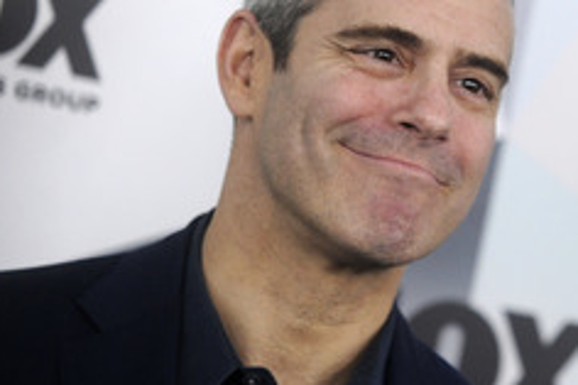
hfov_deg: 8.3
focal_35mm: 248
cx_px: 517
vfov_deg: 5.5
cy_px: 211
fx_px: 3979
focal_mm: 130
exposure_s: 1/320
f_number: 4
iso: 1600
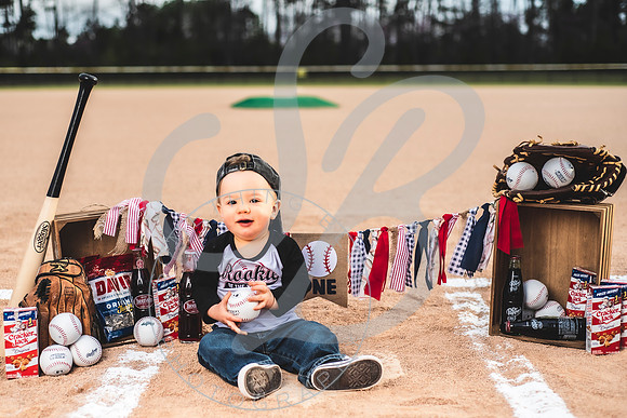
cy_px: 229
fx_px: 959
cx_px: 282
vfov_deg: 24.6
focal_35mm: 55
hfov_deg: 36.2
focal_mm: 50
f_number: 2.8
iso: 100
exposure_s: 1/400
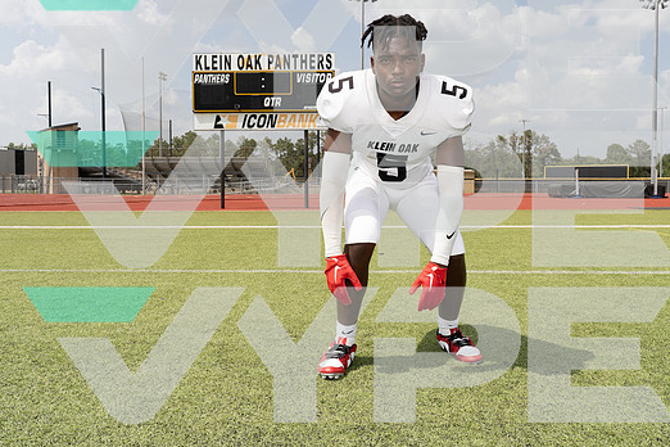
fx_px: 558
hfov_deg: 61.9
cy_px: 200
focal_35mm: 30
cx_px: 353
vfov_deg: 43.5
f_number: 11
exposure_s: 1/250
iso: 160
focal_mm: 27
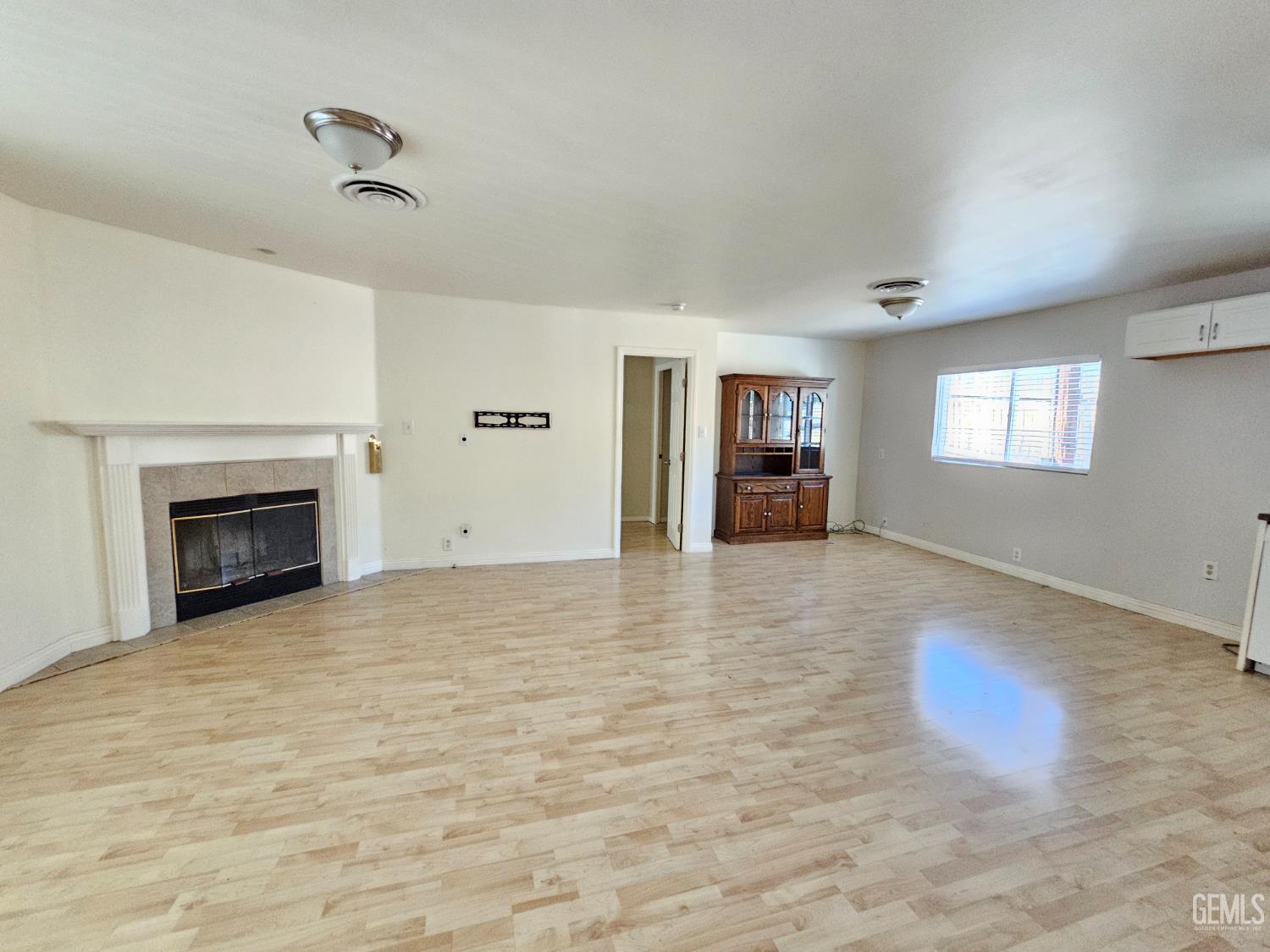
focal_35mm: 13
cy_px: 476
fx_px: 477
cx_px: 635
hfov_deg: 106.2
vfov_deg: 89.9
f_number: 2.2
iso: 400
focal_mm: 2.2
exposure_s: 1/77.4
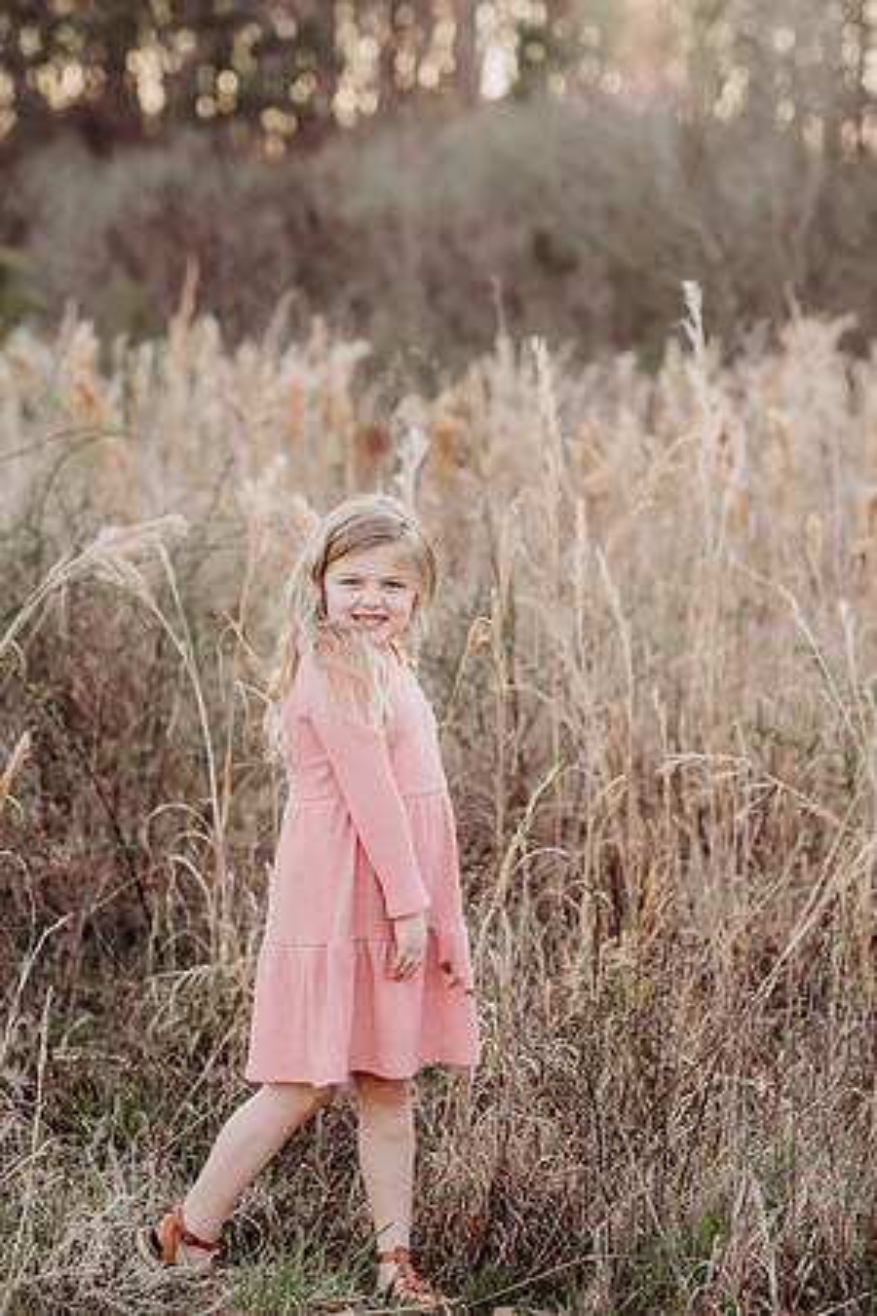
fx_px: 3106
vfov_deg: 23.9
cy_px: 658
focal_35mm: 85
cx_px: 438
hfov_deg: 16.1
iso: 160
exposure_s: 1/320
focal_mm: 85
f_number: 2.5
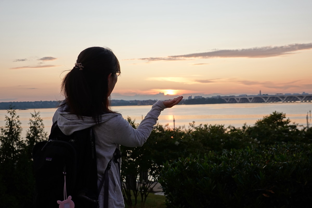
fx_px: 399
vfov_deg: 29.2
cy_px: 104
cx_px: 156
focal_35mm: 46
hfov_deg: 42.7
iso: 125
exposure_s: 1/200
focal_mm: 17.19
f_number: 4
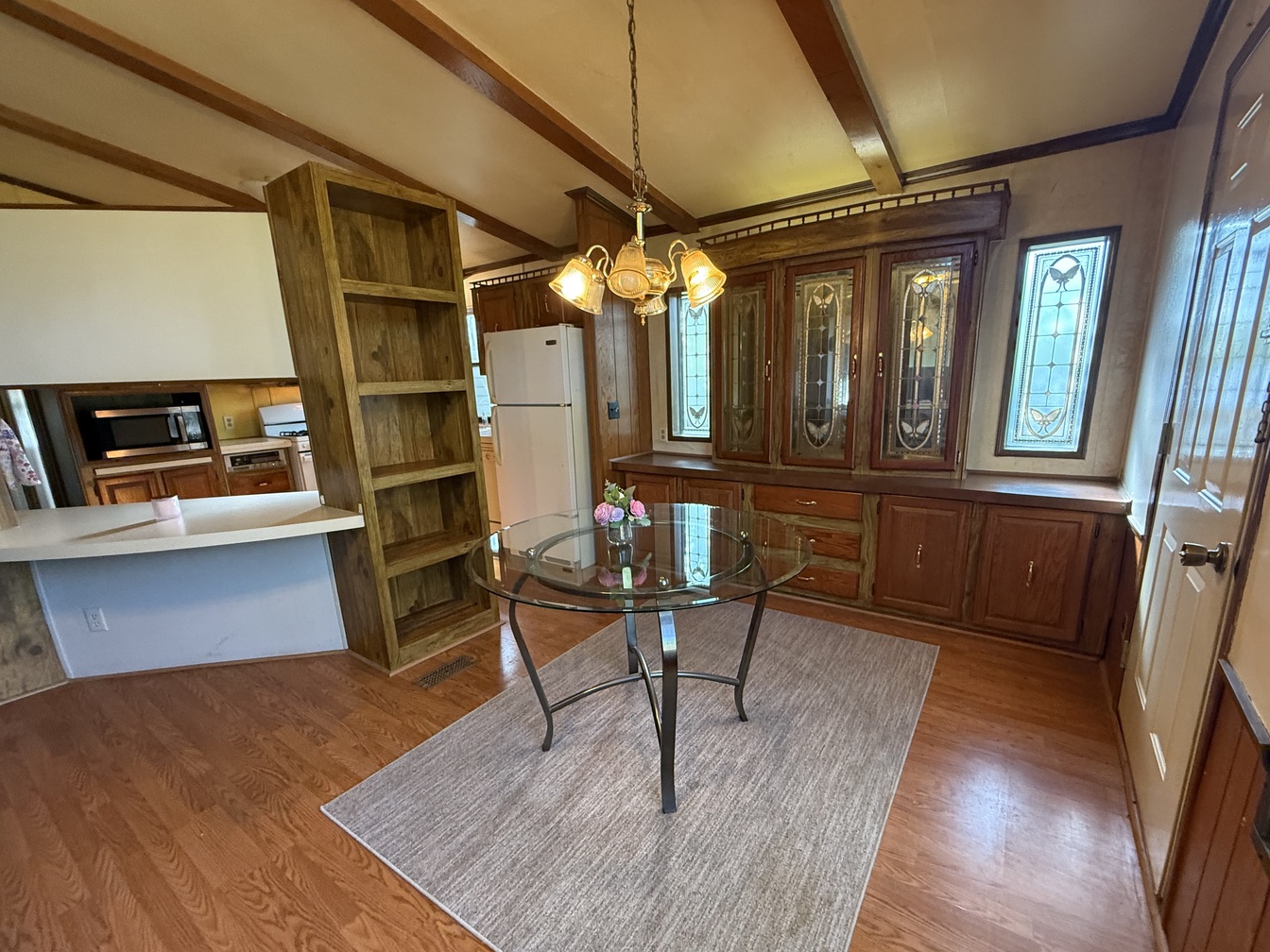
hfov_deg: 98.1
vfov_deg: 81.6
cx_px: 656
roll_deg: +2.4
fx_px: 550
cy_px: 509
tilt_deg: -13.1
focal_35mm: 15
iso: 400
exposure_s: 1/60
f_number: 2.2
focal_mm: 2.22
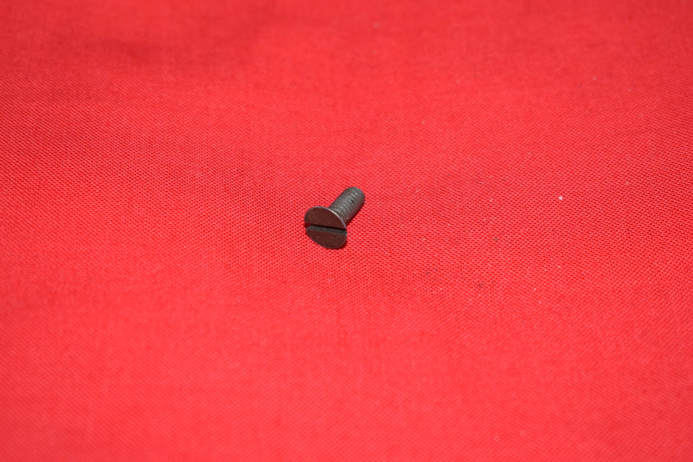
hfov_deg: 24.6
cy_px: 231
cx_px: 346
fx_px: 1588
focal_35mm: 82
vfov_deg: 16.6
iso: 800
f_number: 5.6
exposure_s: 1/60
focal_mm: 55
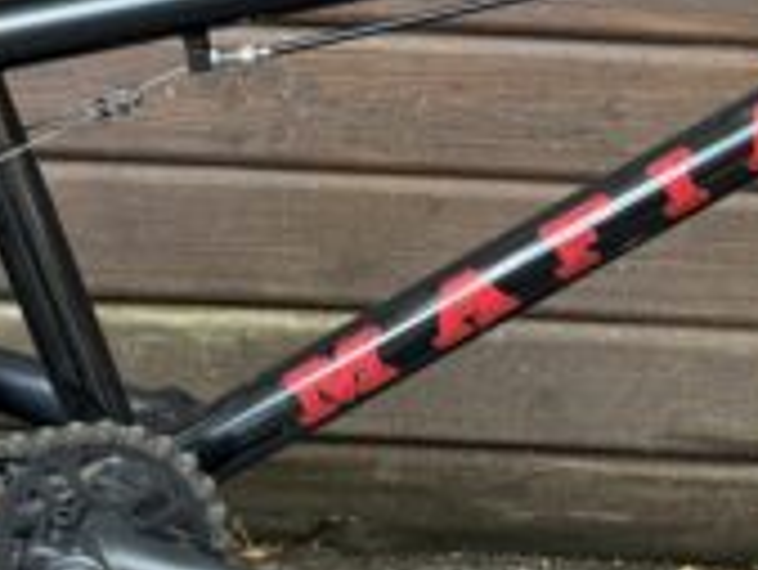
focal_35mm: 68
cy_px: 67
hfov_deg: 28.3
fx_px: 1490
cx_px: 534
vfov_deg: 21.2
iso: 200
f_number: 1.78
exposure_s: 1/91
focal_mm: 6.76
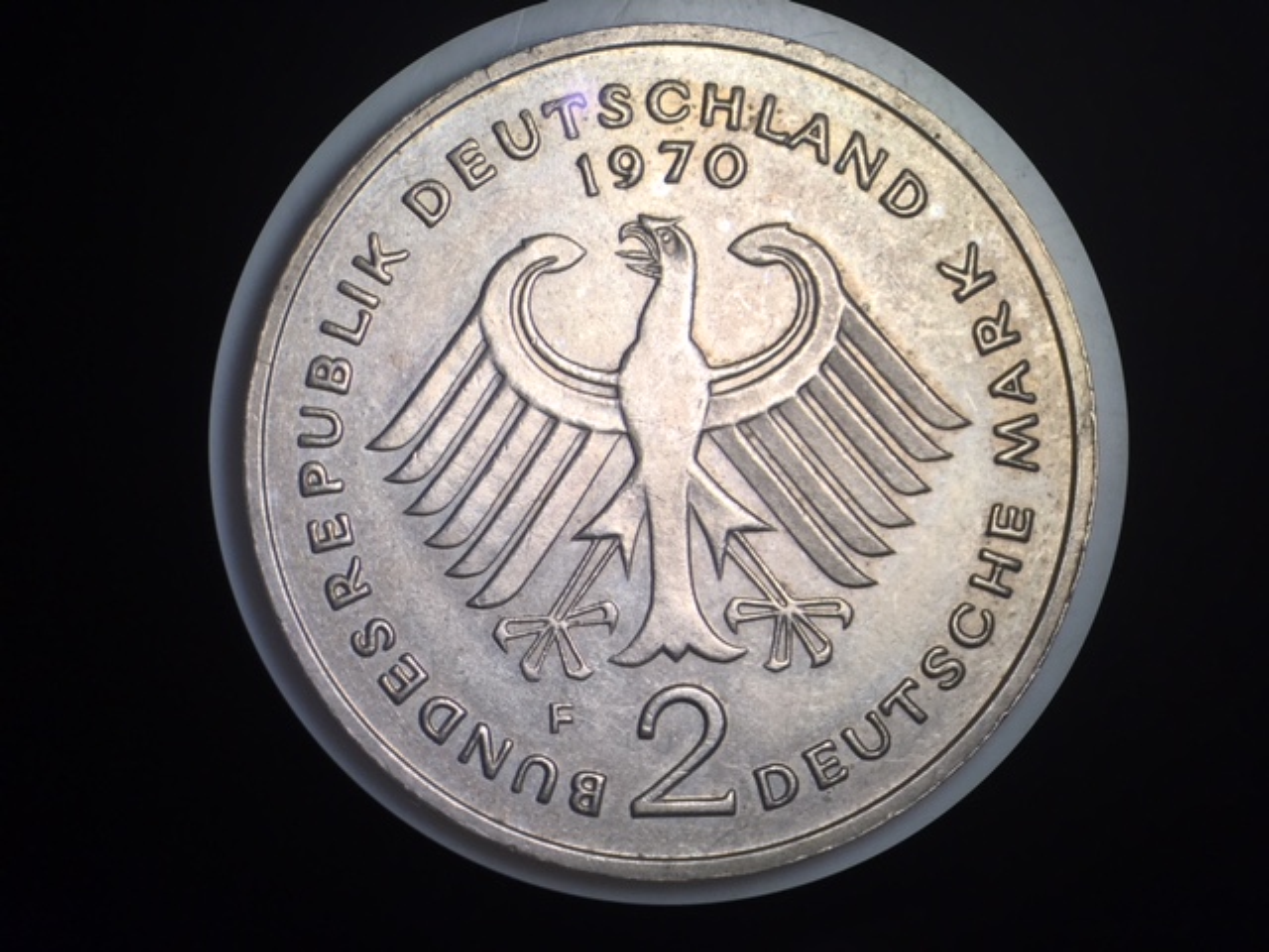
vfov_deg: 48.2
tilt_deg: -44.1
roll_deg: -4.7
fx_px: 1063
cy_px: 476
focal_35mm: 29
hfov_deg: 61.7
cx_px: 634
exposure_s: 1/120
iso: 40
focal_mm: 4.15
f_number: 2.2
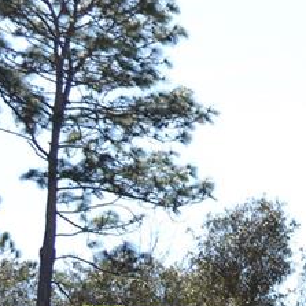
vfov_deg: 11.1
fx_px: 1520
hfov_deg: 10.5
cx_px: 620
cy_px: 438
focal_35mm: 152
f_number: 9
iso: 100
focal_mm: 26
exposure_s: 1/200
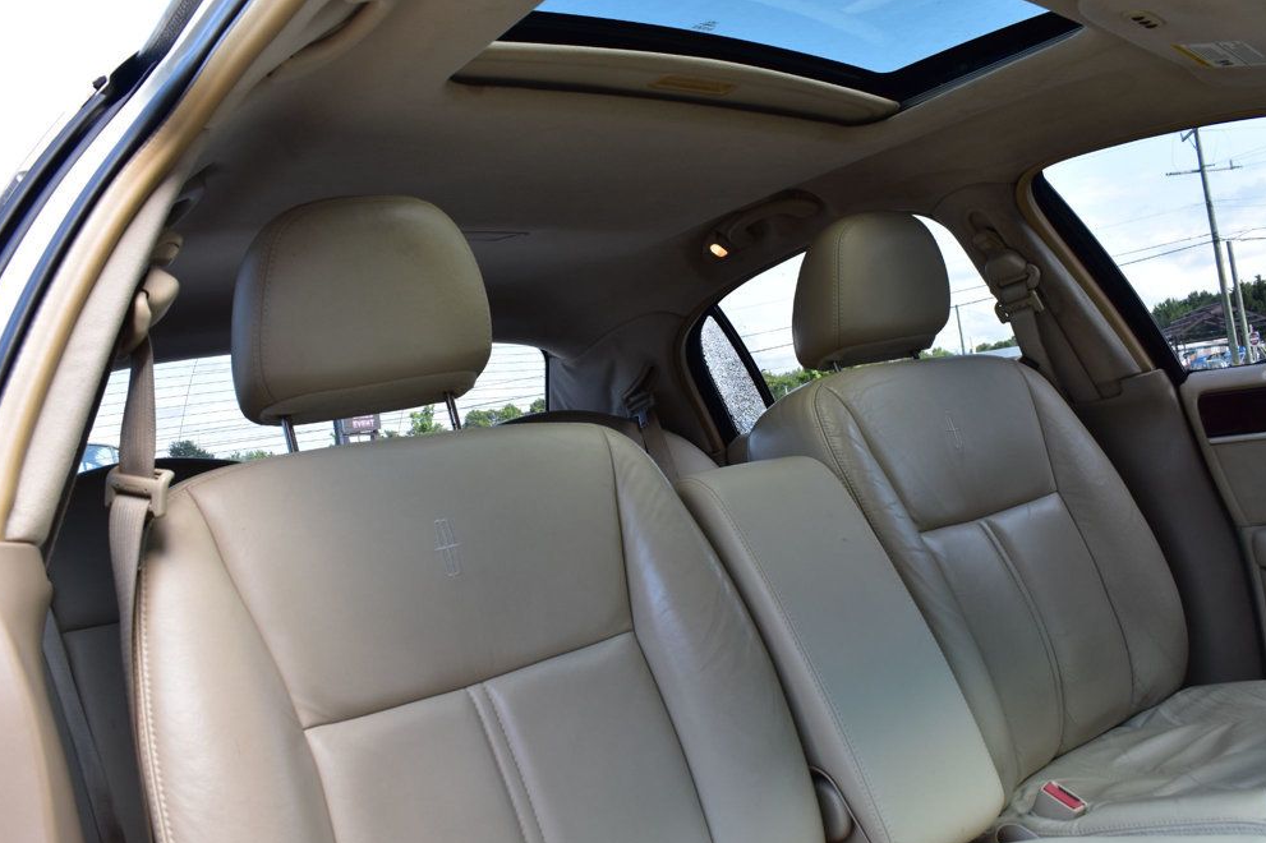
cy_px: 414
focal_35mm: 31
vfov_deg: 42.3
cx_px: 639
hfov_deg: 60.3
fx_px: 1090
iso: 400
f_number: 8
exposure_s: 1/80
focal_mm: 20
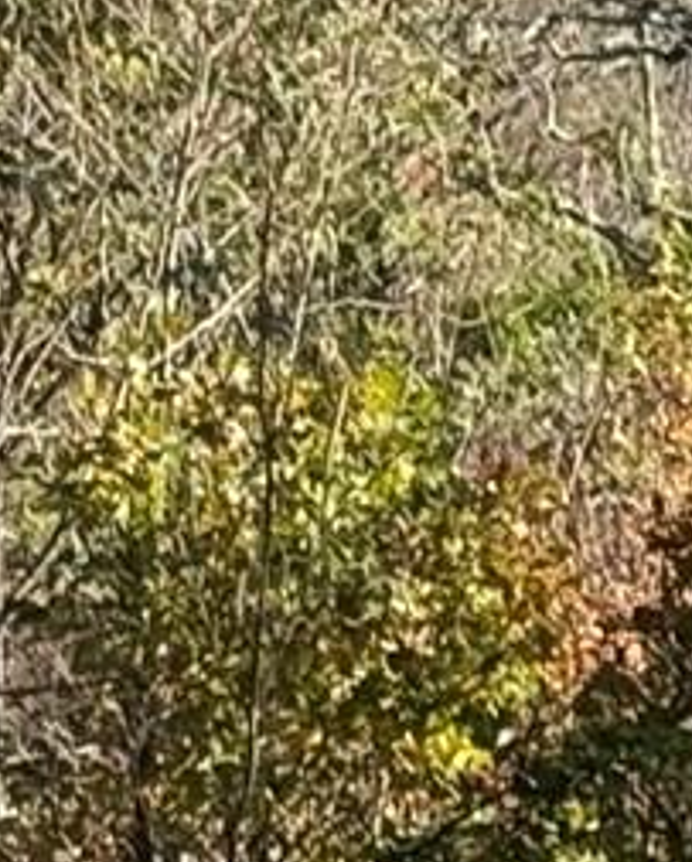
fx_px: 9685
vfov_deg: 5.0
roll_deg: -1.7
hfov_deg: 4.0
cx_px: 1347
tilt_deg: -2.5
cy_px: -773
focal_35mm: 379
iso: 64
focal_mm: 6.76
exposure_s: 1/3257
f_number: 1.78
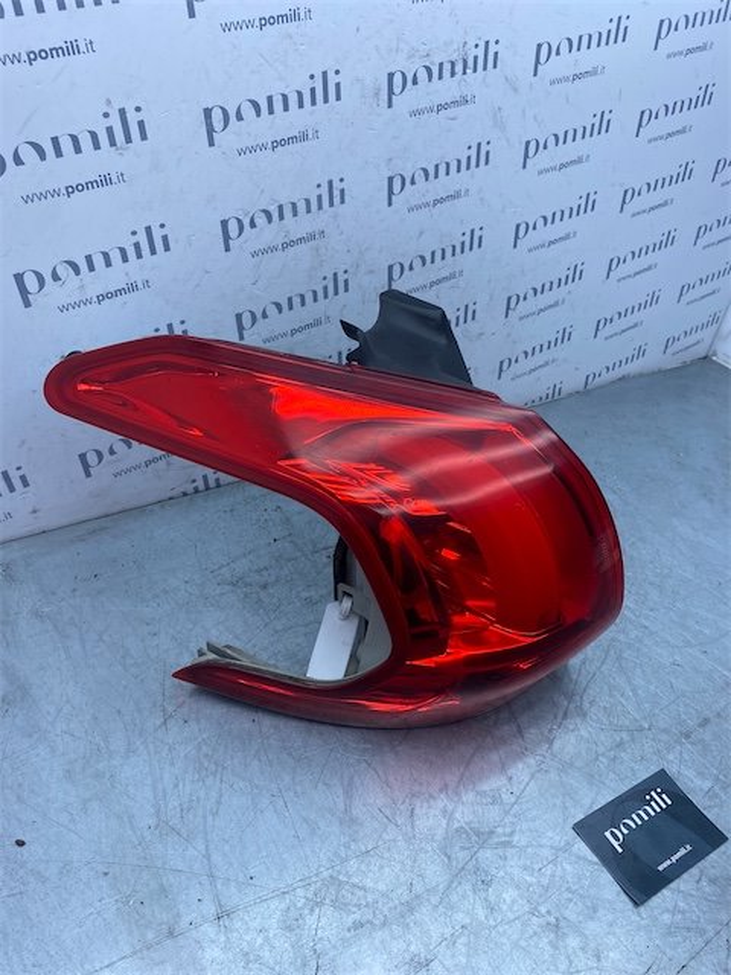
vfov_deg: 67.3
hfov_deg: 53.1
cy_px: 488
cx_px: 366
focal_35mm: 26
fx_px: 732
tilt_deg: -35.4
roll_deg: -9.4
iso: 32
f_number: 1.8
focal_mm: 4.25
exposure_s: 1/942
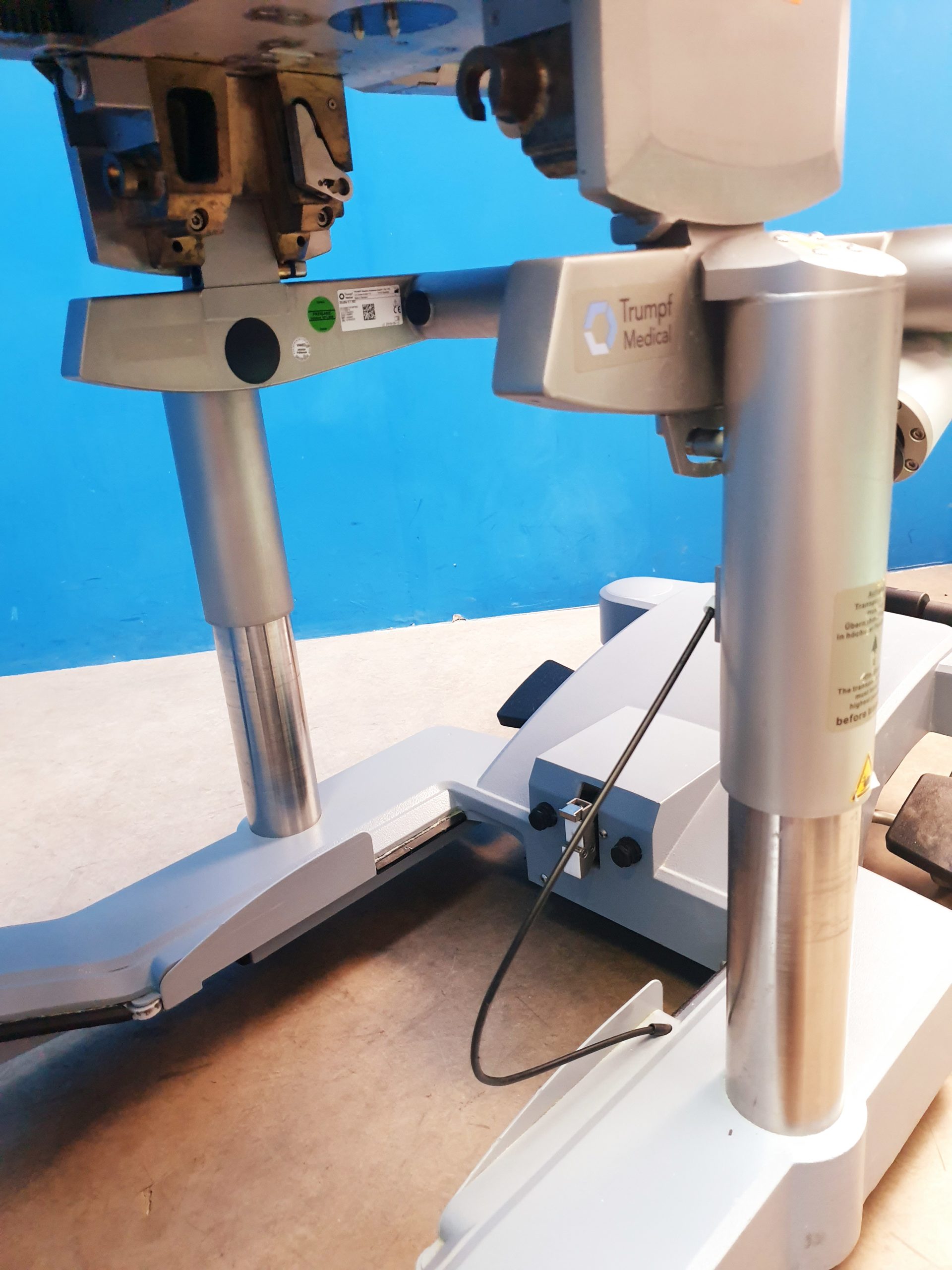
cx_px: 476
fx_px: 953
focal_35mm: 26
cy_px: 635
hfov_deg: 53.1
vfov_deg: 67.3
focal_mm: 4.3
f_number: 1.5
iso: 320
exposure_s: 1/50
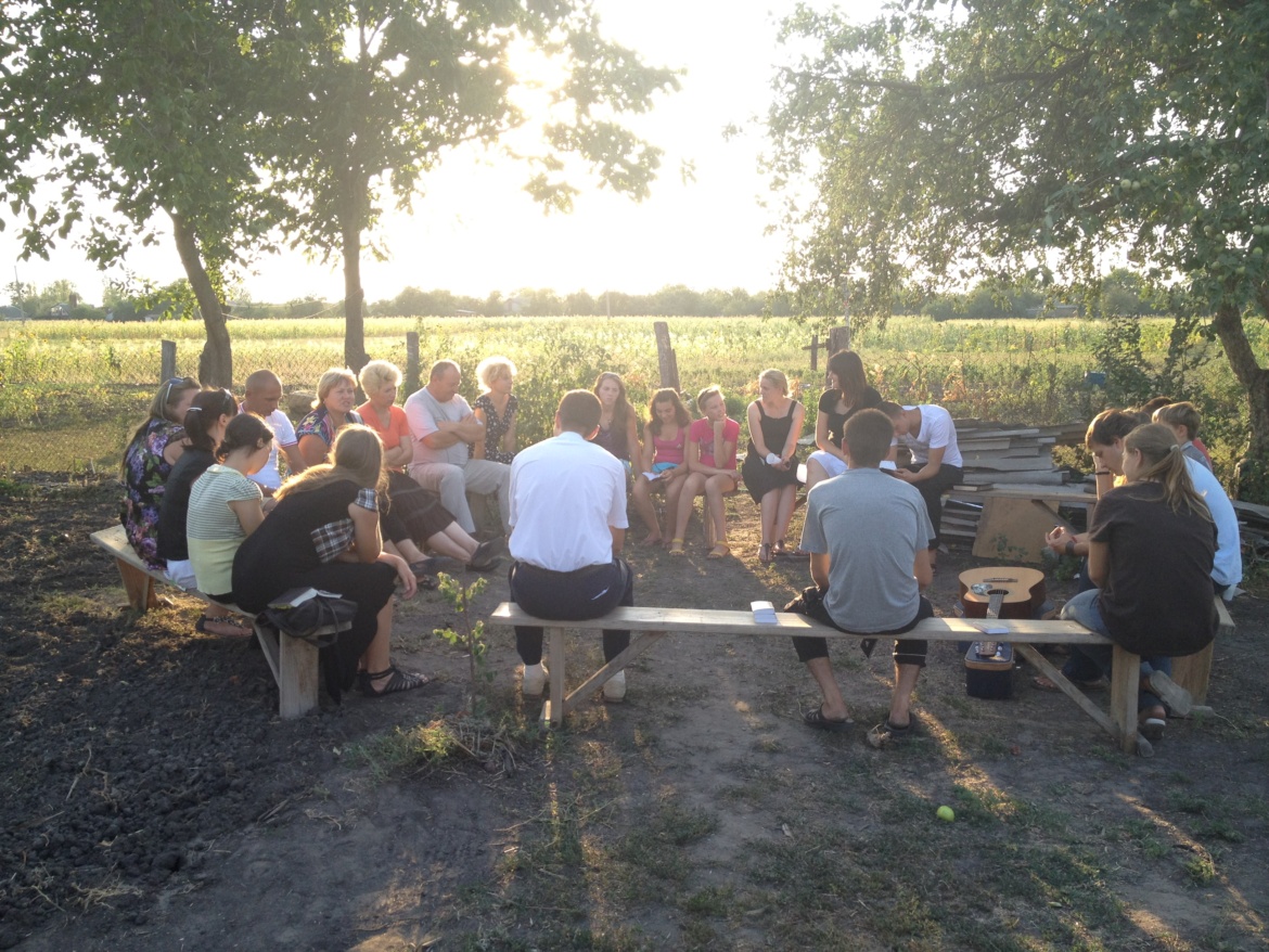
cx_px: 634
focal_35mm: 35
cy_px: 476
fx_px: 1283
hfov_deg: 52.6
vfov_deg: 40.7
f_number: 2.4
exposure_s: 1/207
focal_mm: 4.28
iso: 64
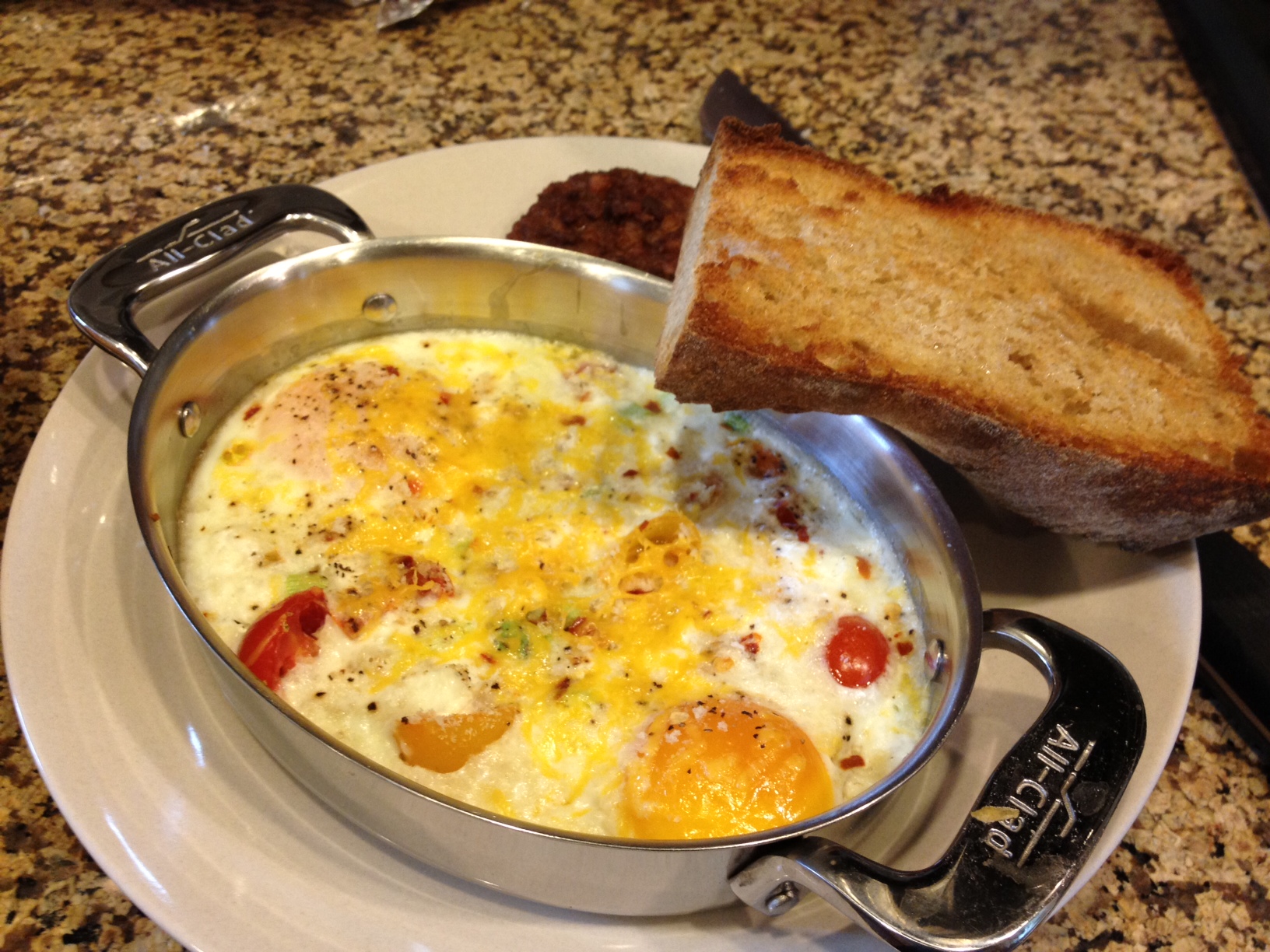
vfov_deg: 40.7
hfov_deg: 52.6
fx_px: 1284
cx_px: 635
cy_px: 476
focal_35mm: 35
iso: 125
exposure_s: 1/20
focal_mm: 4.28
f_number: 2.4
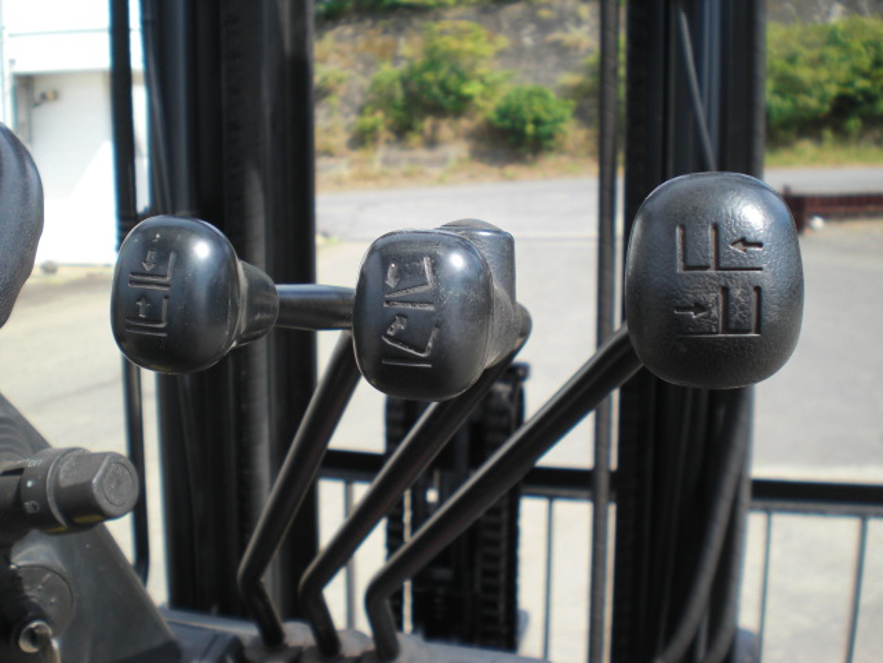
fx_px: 969
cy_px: 332
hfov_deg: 49.0
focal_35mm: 38
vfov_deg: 37.7
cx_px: 442
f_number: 3.1
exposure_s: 1/400
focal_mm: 6.3
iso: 64
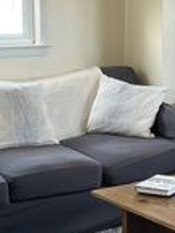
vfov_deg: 16.4
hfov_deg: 12.1
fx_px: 809
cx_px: 203
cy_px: 98
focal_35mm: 120
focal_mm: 5.7
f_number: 1.5
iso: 100
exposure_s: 1/121
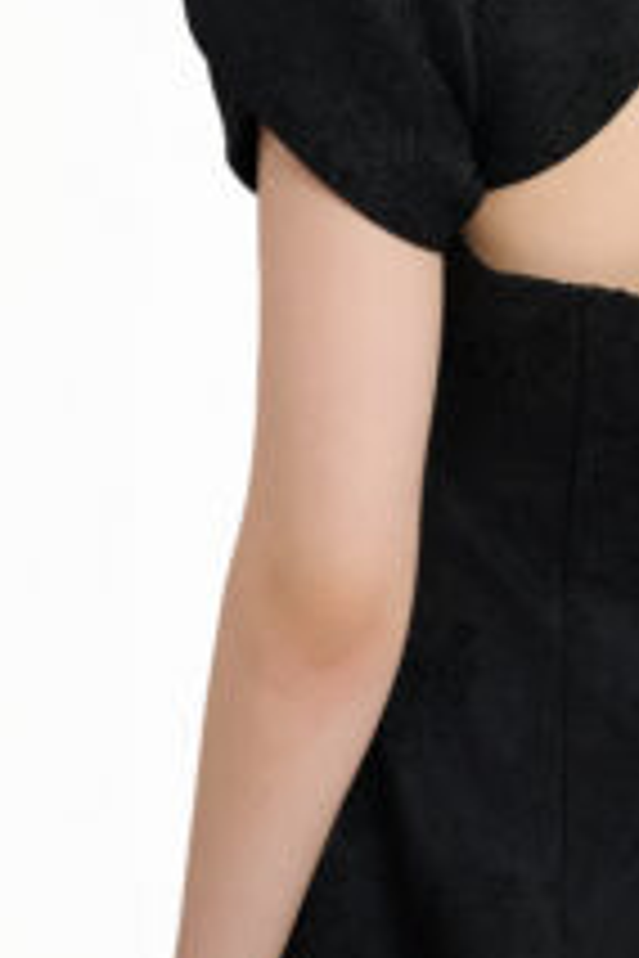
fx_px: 2875
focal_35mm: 108
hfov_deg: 12.5
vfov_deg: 18.5
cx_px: 666
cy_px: 22
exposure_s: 1/160
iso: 100
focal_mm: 51
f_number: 9
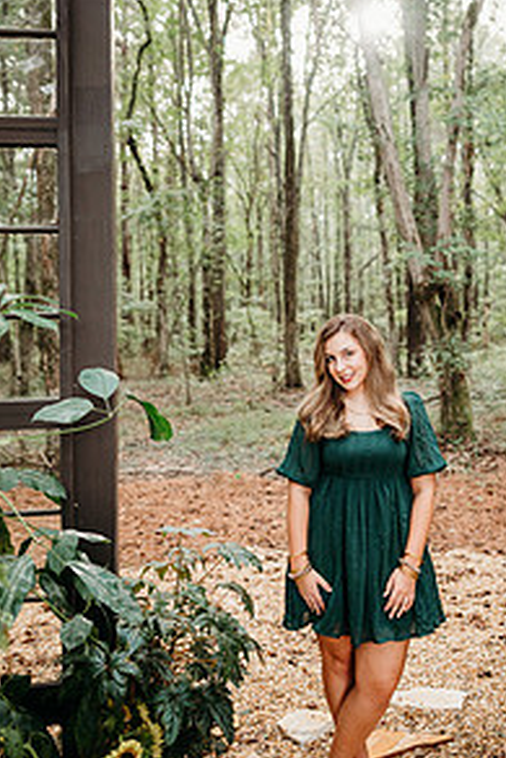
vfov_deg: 51.5
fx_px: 779
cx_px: 345
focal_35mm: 37
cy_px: 304
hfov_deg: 35.6
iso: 640
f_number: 2.2
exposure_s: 1/250
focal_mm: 24
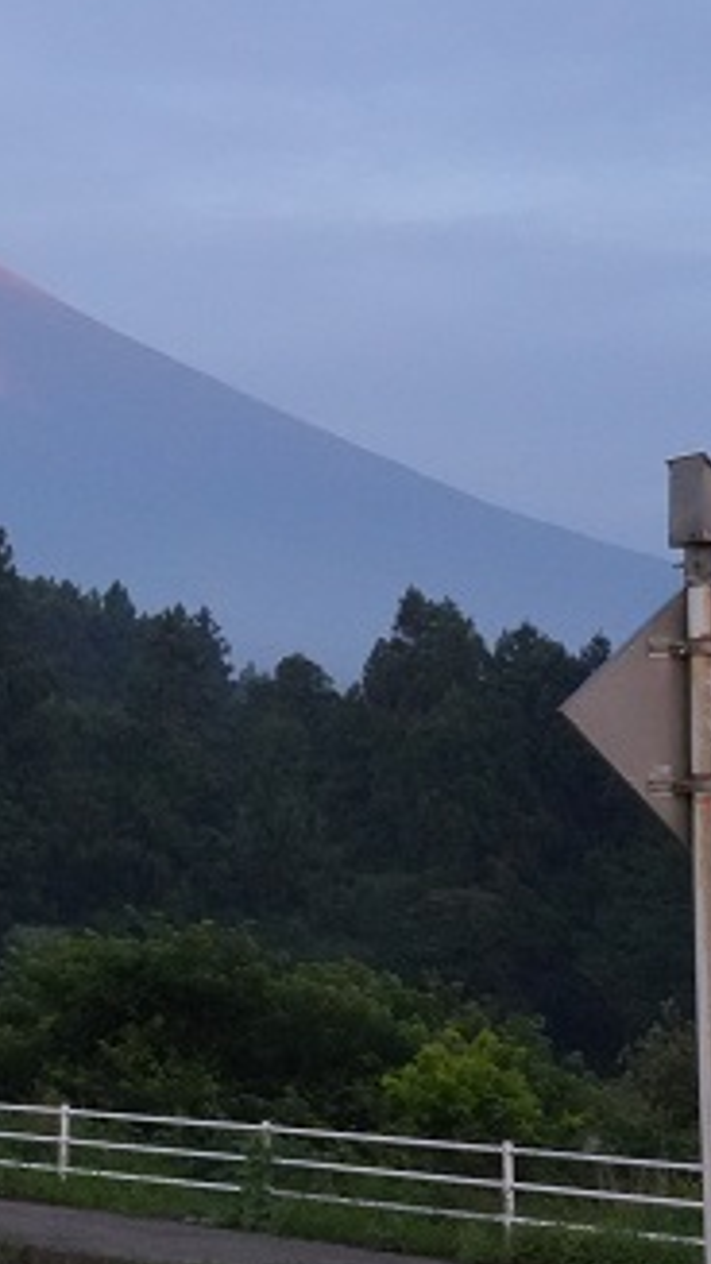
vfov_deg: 17.5
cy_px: 640
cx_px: -790
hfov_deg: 9.2
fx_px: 4104
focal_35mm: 122
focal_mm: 31.3
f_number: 16
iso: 5000
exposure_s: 1/80
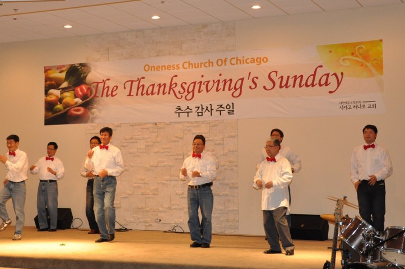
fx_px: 764
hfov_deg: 29.5
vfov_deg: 19.9
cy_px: 97
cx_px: 135
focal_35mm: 68
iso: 1600
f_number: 5
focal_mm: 32
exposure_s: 1/60
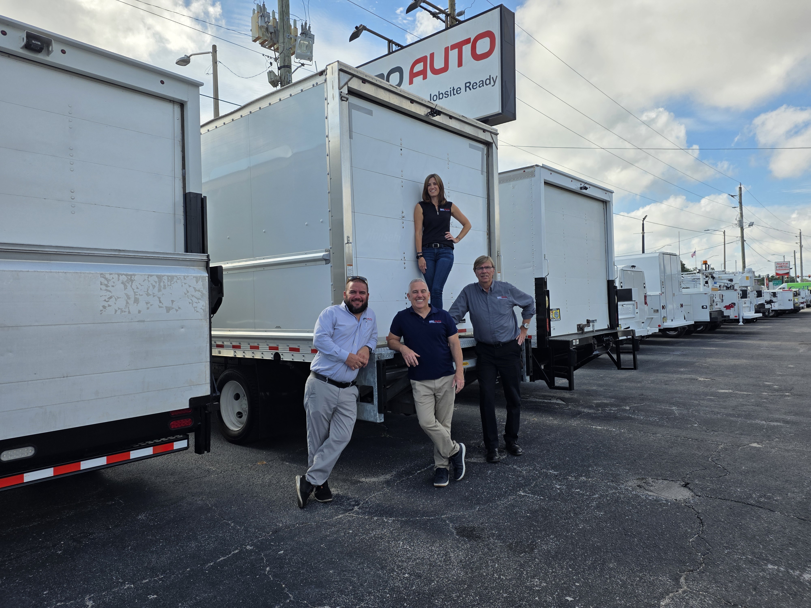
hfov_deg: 73.9
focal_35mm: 23
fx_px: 539
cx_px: 406
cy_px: 304
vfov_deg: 58.9
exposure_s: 1/5608
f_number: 1.7
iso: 80
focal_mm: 6.25
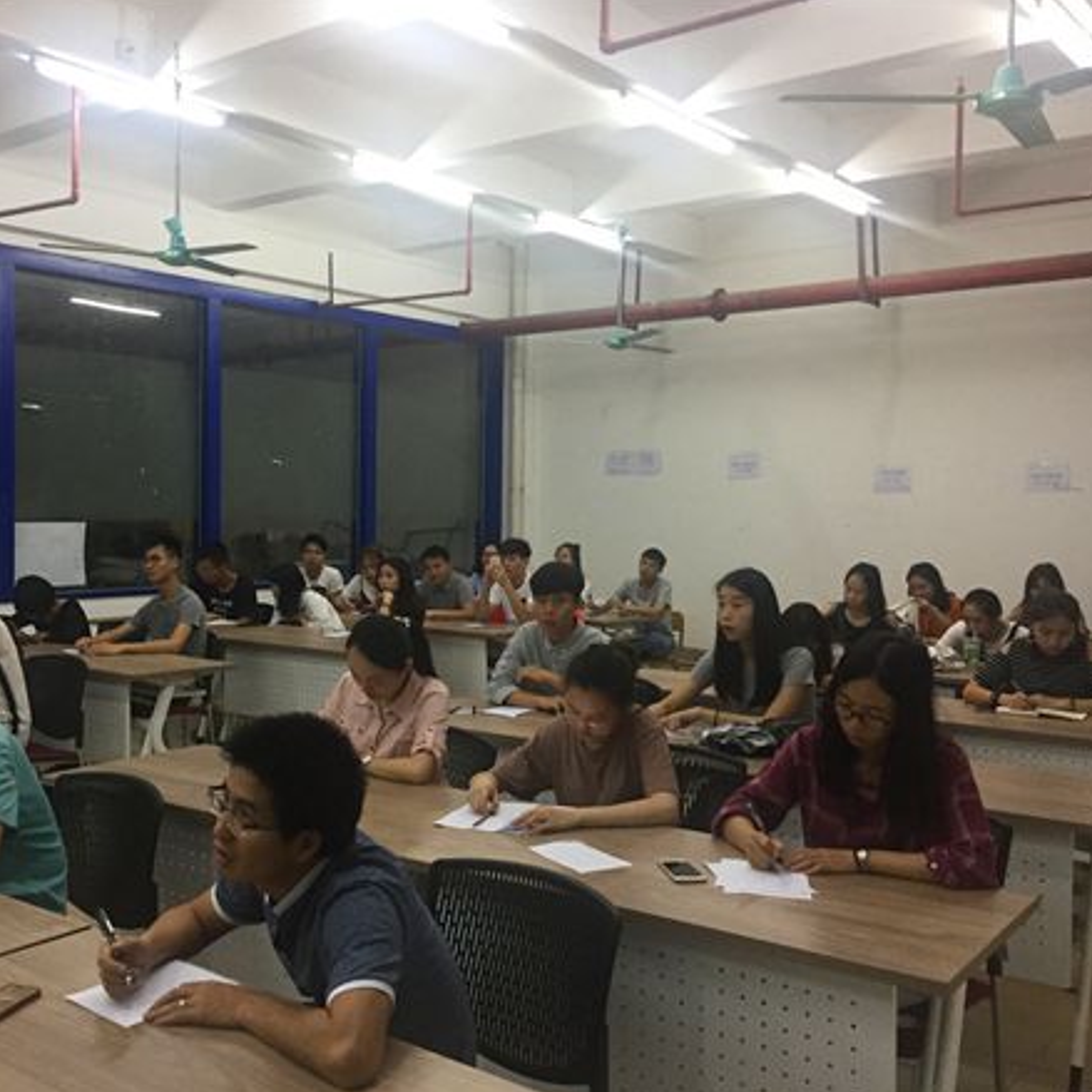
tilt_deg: -2.1
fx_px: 1249
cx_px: 423
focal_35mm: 35
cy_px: 550
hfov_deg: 46.9
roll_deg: -1.2
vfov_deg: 47.2
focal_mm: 4.15
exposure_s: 1/33
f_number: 2.2
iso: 200
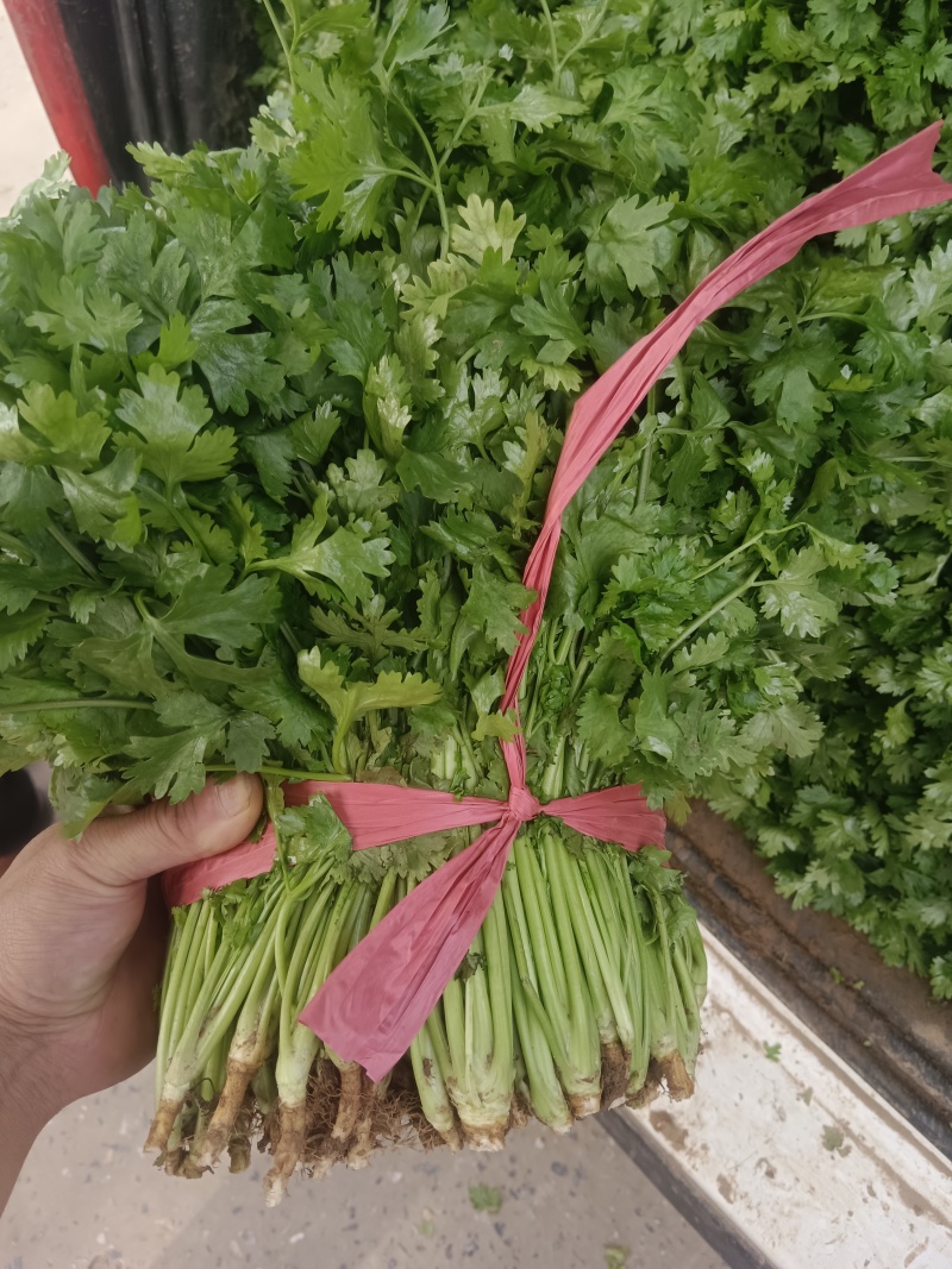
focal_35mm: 26
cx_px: 476
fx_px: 954
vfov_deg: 67.3
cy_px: 634
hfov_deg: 53.1
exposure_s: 1/100
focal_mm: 3.96
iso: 136
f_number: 1.8
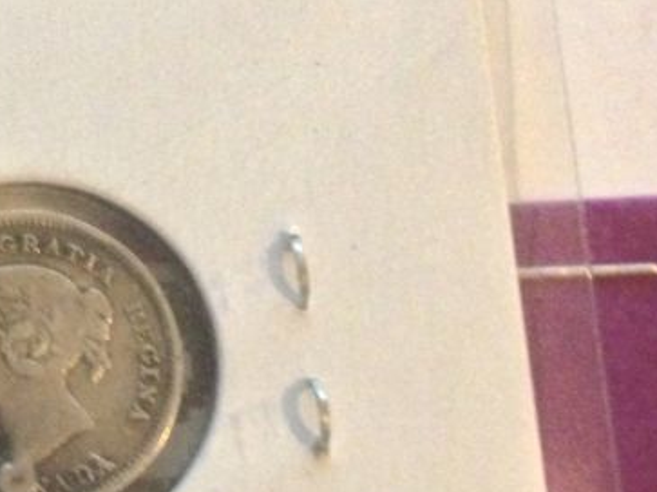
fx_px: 1727
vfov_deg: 16.2
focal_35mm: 91
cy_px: 353
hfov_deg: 20.5
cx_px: -67
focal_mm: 4.12
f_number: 2.4
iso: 500
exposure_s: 1/15
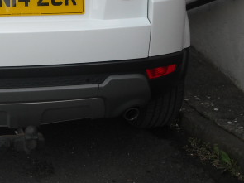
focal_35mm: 76
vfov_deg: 19.0
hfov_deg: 24.9
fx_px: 535
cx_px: 26
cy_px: 19
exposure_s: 1/250
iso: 113
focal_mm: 5.7
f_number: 5.6
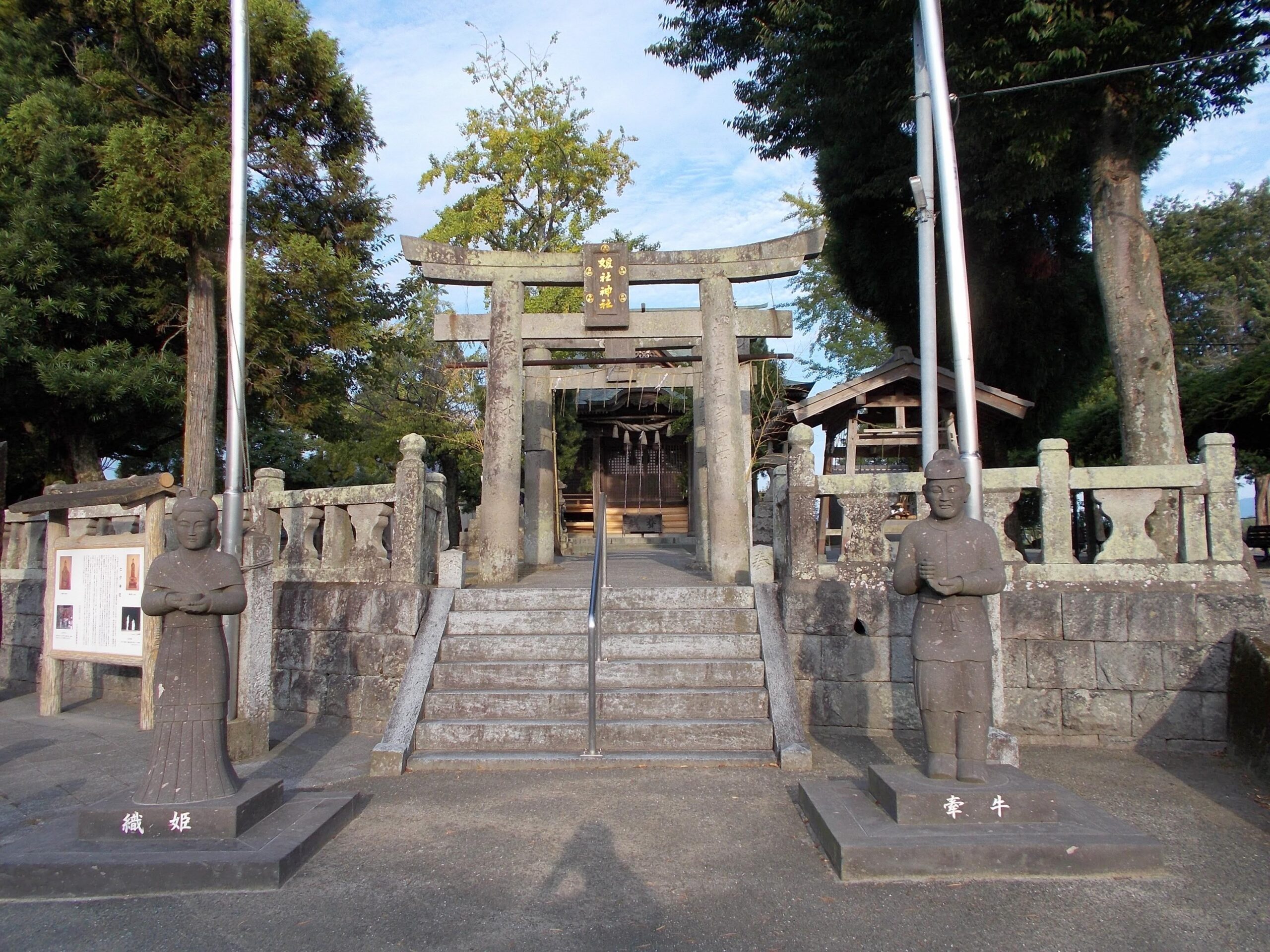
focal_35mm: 30
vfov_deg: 46.8
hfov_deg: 60.0
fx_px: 1101
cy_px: 476
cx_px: 635
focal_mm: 5.3
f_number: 3.4
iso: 80
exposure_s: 1/400
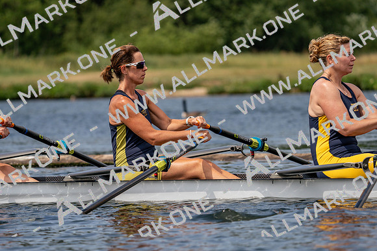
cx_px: 188
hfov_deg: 6.9
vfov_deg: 4.6
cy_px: 126
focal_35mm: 298
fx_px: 3121
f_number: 5.6
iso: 250
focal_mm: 298
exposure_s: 1/1600
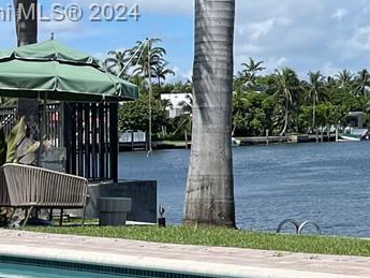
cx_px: 654
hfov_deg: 14.9
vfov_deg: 12.7
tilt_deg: +3.7
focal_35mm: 116
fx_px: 1240
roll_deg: +1.7
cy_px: 14
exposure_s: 1/5618
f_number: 1.6
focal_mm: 5.1
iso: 32
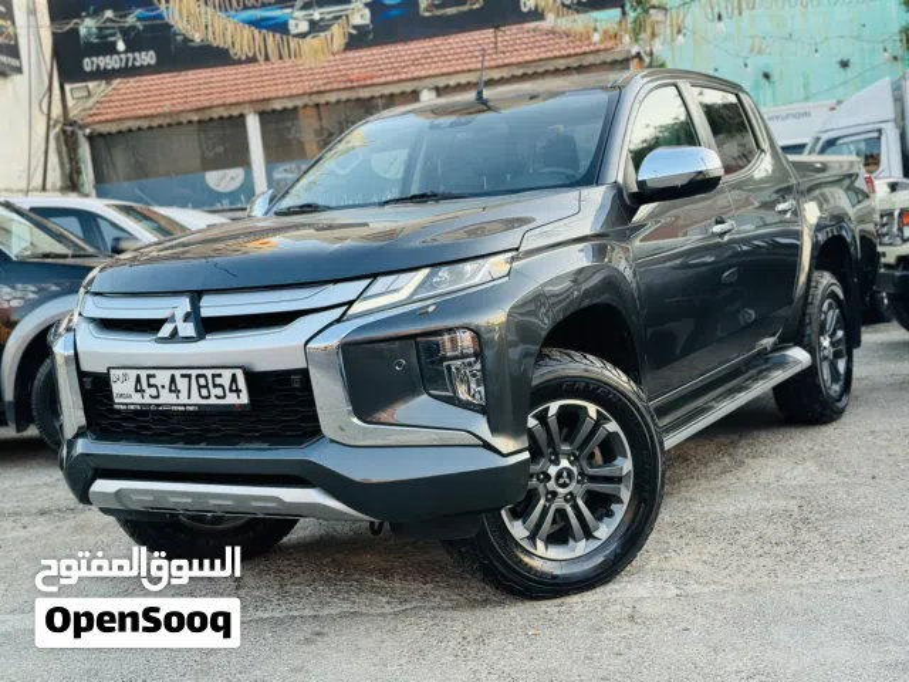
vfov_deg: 30.3
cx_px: 454
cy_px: 341
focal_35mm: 48
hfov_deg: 39.7
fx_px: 1260
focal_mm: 6.76
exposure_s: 1/105
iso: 100
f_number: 1.78
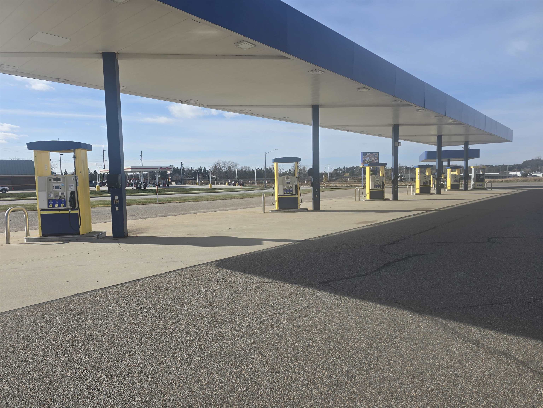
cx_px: 272
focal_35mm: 23
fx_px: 361
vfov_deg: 58.9
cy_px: 204
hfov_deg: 73.9
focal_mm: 6.3
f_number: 1.7
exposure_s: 1/909
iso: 12
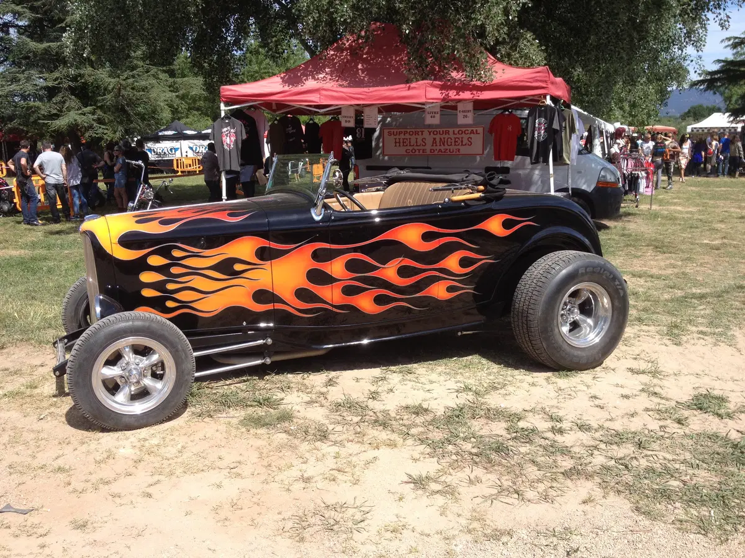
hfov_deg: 52.6
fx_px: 753
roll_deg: +0.5
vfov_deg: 40.7
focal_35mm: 35
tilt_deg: -12.2
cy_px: 279
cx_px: 372
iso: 50
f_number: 2.4
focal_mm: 4.28
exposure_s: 1/1126
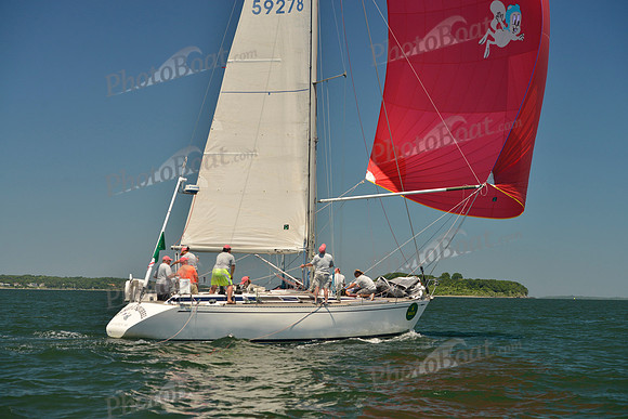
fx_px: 1361
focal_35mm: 78
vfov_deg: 17.5
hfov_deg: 26.0
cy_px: 210
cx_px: 314
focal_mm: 78
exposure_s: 1/800
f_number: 6.3
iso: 280
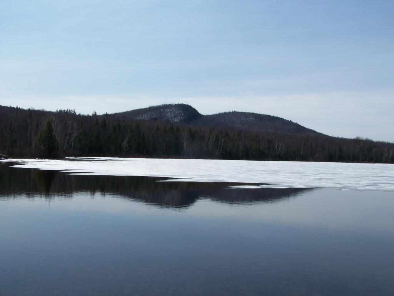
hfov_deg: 49.0
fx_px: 433
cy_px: 148
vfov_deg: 37.7
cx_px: 197
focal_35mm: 38
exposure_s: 1/800
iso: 80
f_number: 5.6
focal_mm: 6.3
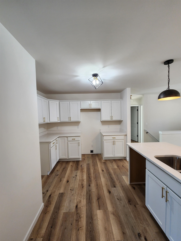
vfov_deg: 106.2
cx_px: 90
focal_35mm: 13
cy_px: 120
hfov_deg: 89.9
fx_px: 91
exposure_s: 1/60
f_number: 2.2
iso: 125
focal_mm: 2.2
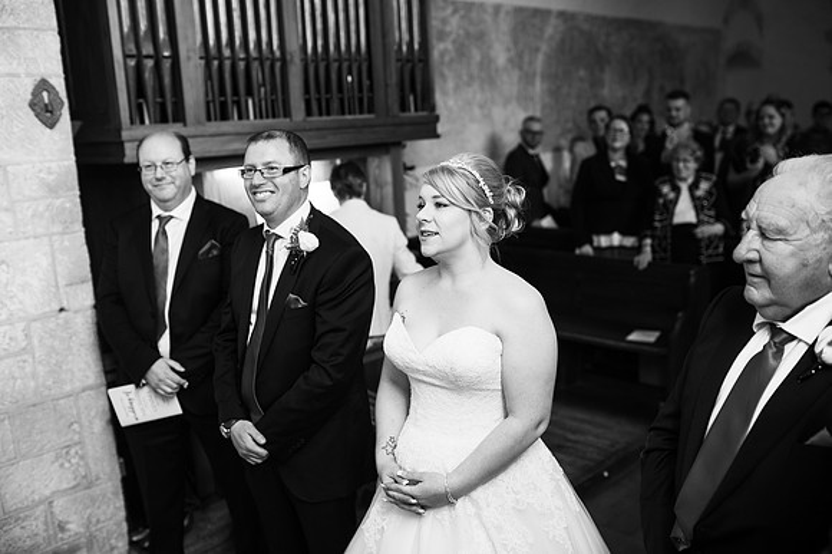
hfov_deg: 54.5
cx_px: 416
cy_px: 277
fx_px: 808
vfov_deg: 37.8
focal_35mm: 35
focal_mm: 35
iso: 500
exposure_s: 1/100
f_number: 2.5
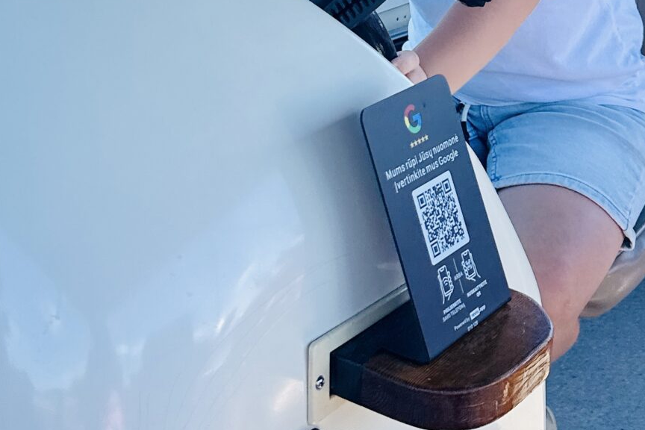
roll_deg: -1.4
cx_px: 281
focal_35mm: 74
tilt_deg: -6.8
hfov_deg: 27.3
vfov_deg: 16.8
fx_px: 1326
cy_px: -200
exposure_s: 1/2591
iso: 80
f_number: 1.78
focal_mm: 6.86
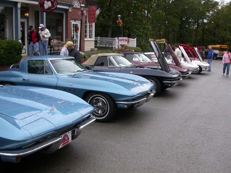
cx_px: 116
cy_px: 86
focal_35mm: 38
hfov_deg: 49.0
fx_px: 254
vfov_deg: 37.7
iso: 100
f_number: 5.3
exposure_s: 1/177
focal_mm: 7.85
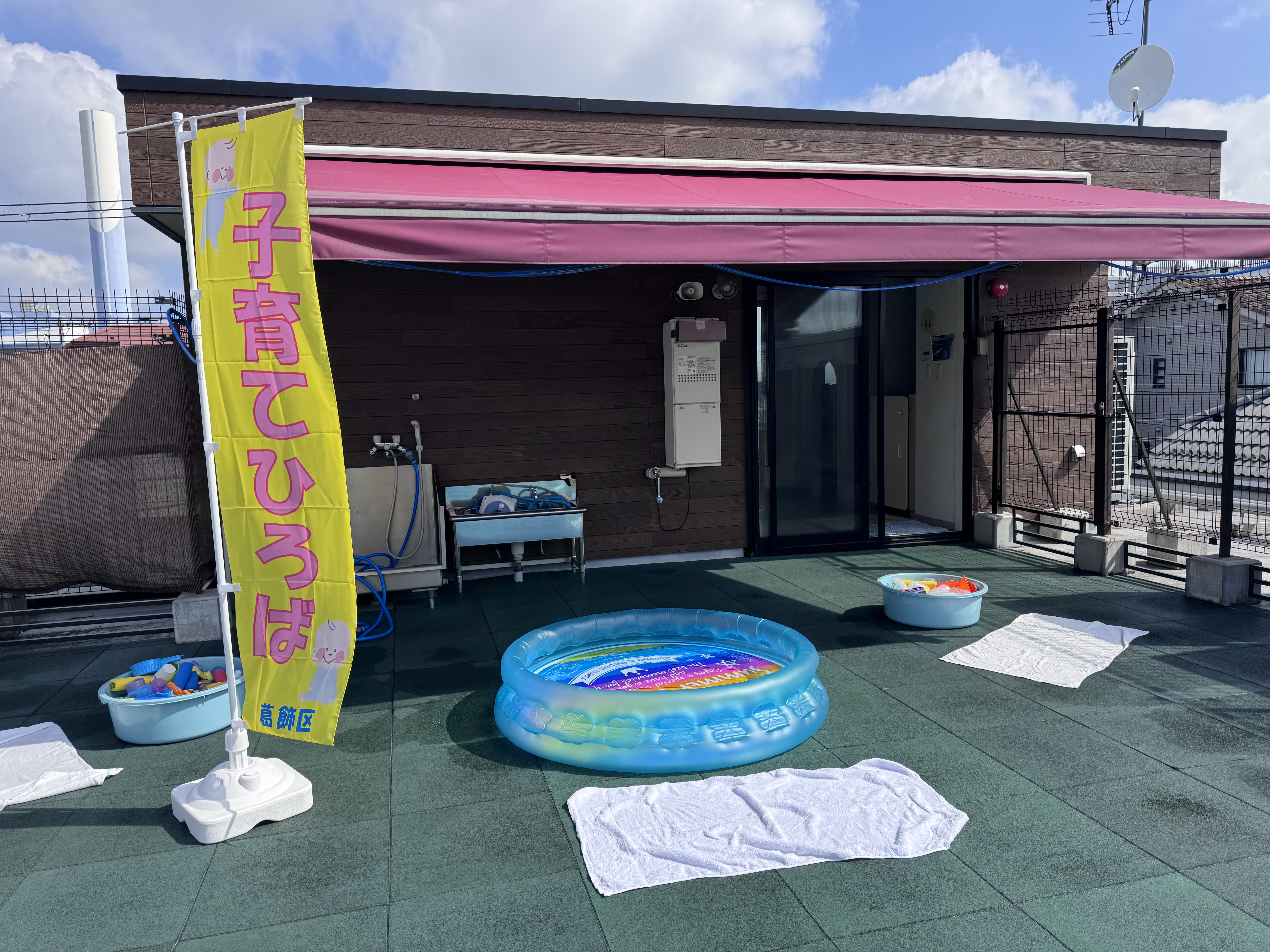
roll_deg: +2.6
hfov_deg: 71.6
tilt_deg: -5.6
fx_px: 881
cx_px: 635
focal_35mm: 24
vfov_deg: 56.8
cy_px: 476
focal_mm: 6.76
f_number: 1.78
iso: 80
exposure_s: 1/3597
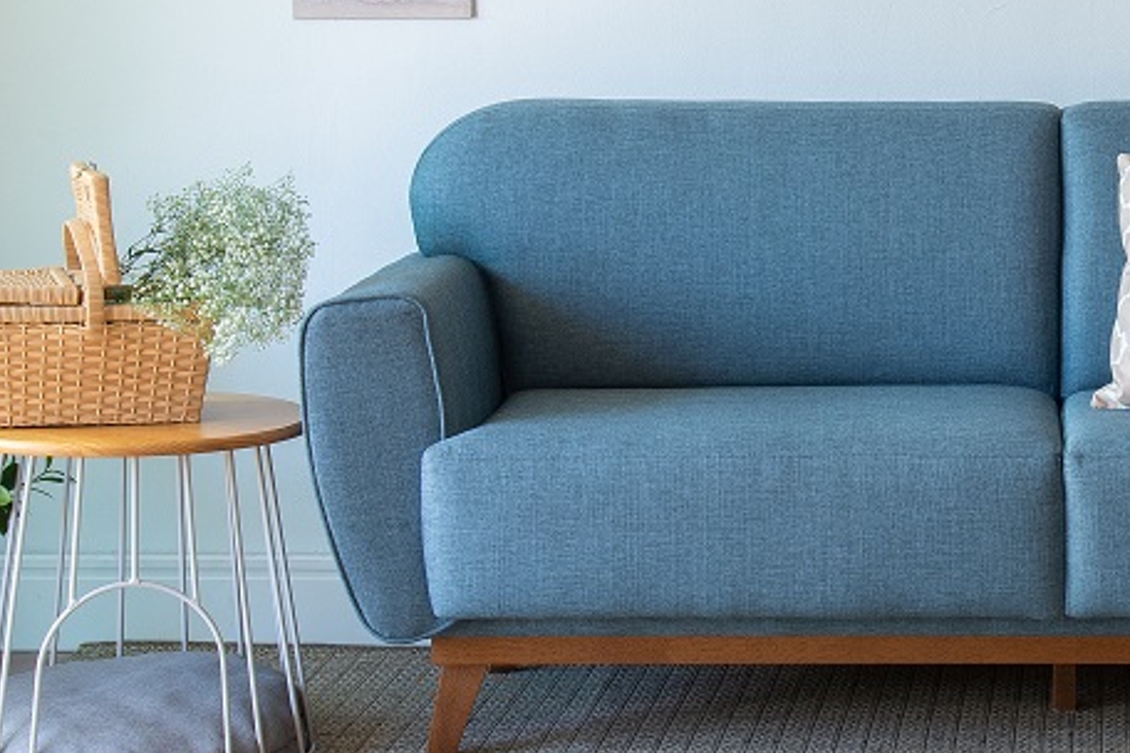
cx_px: 1098
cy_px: 140
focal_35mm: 101
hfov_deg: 19.7
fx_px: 3170
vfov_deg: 13.5
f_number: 16
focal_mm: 46
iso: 250
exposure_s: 1/6
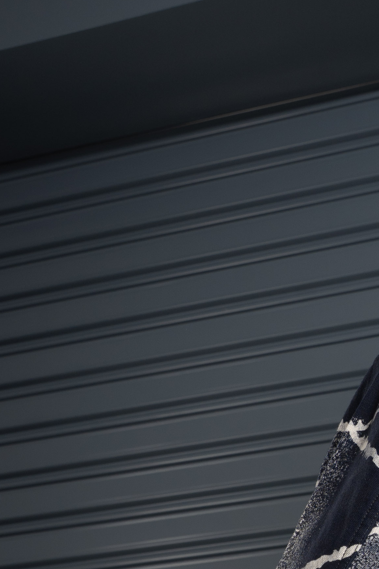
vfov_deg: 16.1
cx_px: 599
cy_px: 717
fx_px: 1911
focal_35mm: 121
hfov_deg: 10.8
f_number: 8
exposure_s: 1/160
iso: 160
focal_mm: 35
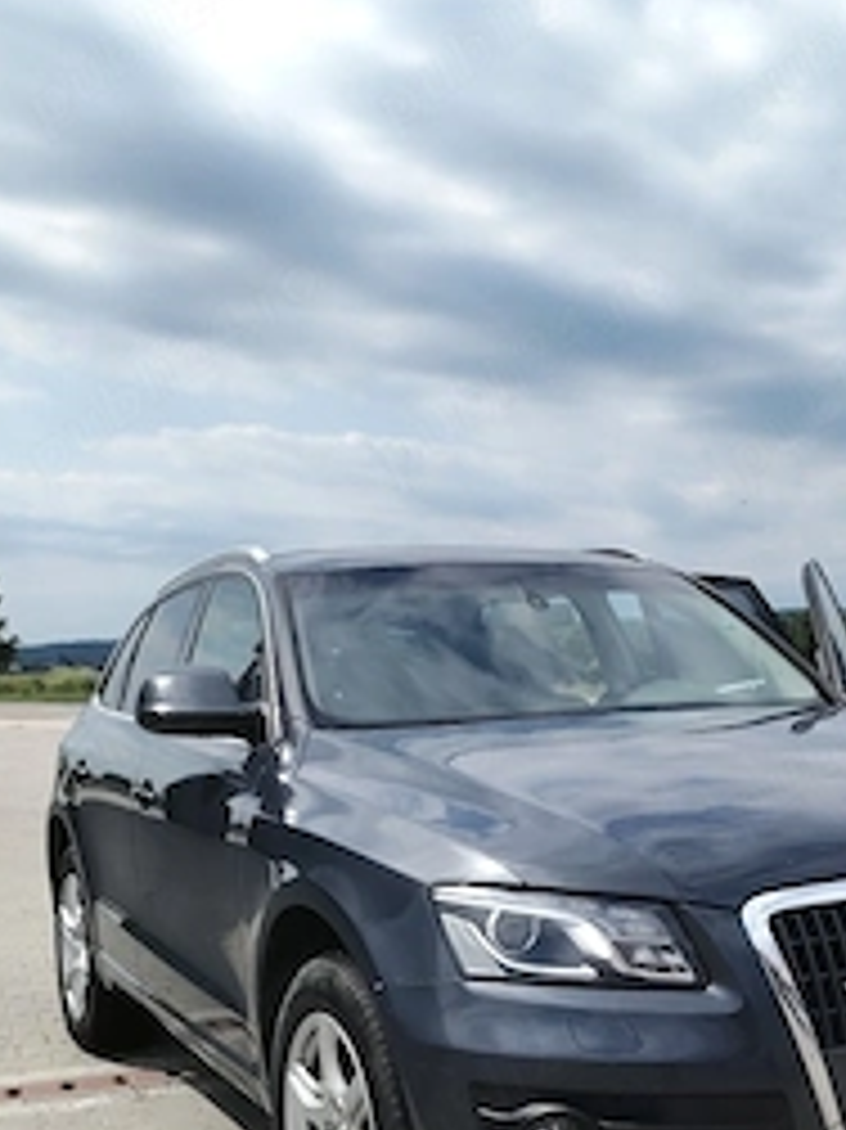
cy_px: 774
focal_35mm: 51
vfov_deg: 37.0
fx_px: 1663
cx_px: 612
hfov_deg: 28.2
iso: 100
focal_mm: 5.25
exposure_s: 1/1111
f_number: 1.75
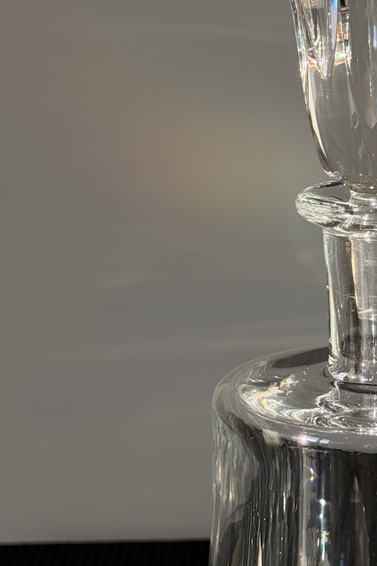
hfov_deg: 12.0
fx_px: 1776
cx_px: 382
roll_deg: +1.4
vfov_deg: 18.0
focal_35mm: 113
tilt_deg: -15.1
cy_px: 406
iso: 100
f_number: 1.78
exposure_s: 1/837
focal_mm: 6.76
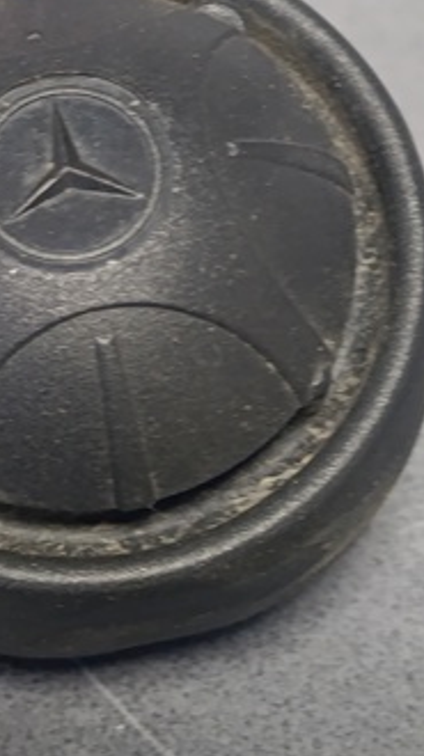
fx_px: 1944
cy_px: 307
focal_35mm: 97
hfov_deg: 12.3
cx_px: 24
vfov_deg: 22.0
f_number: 1.6
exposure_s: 1/25
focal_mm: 6.14
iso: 2000
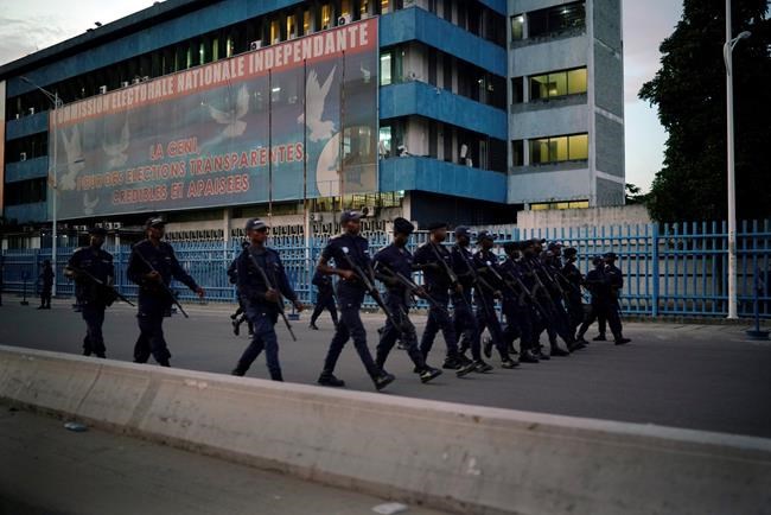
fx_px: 750
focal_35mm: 35
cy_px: 258
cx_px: 386
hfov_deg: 54.4
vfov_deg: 37.9
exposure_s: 1/320
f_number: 1.4
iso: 2000
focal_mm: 35
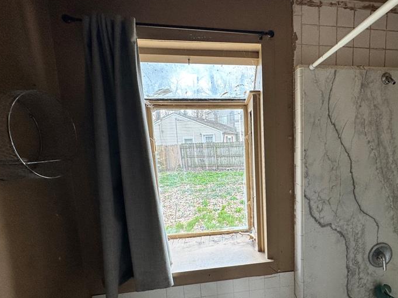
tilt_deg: -5.8
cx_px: 271
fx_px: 241
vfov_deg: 62.9
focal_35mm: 21
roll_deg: -0.3
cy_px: 177
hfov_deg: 76.1
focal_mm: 2.22
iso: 100
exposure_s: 1/120
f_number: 2.2
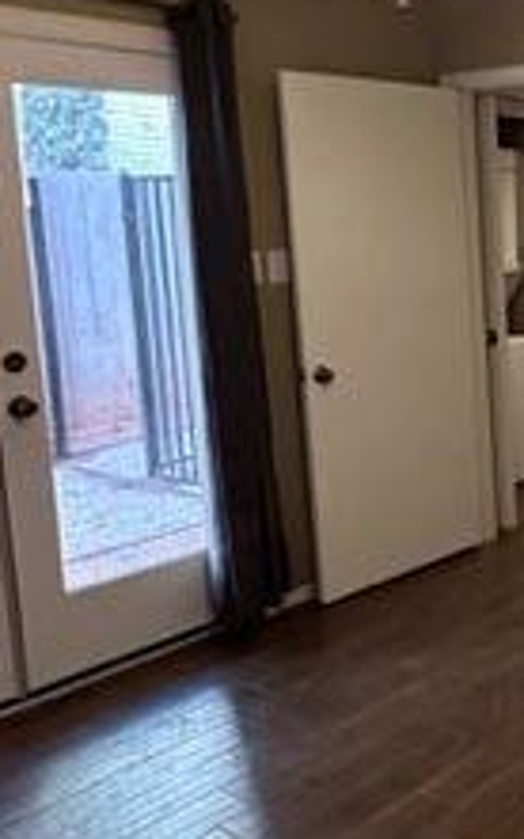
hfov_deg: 24.8
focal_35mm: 43
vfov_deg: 46.0
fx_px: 983
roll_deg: +1.2
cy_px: 338
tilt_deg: -6.1
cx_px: 725
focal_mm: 2.22
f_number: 2.2
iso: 500
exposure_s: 1/60
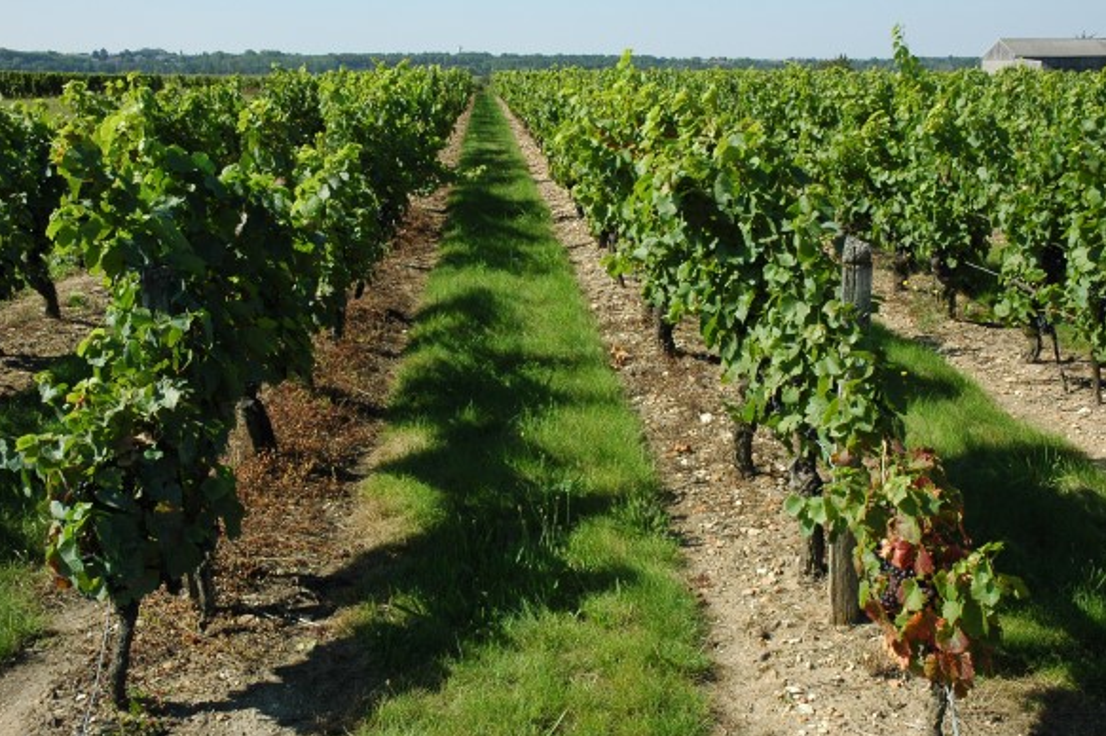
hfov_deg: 45.9
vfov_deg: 31.5
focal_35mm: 43
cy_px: 382
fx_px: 1306
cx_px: 573
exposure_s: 1/350
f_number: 11
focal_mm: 27
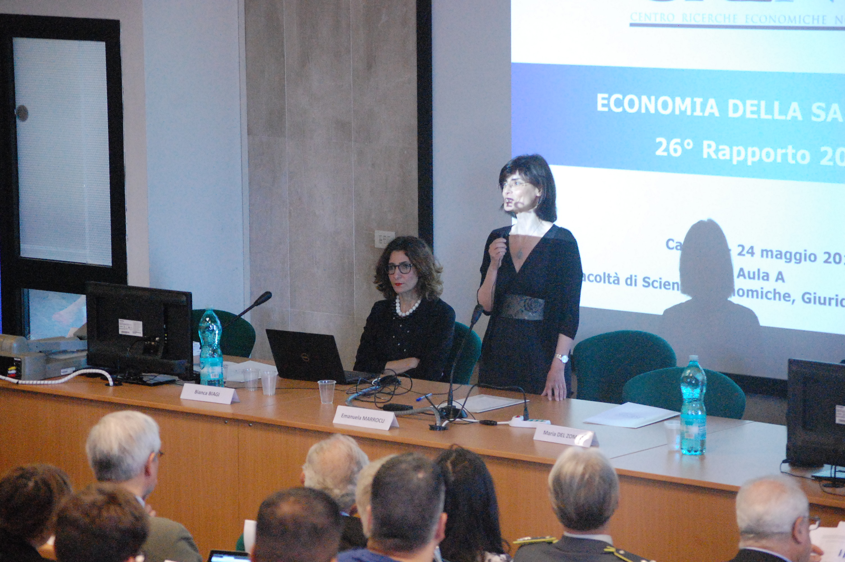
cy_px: 281
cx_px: 422
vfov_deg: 12.7
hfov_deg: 18.9
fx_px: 2533
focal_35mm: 108
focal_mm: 72
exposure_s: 1/100
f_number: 4.2
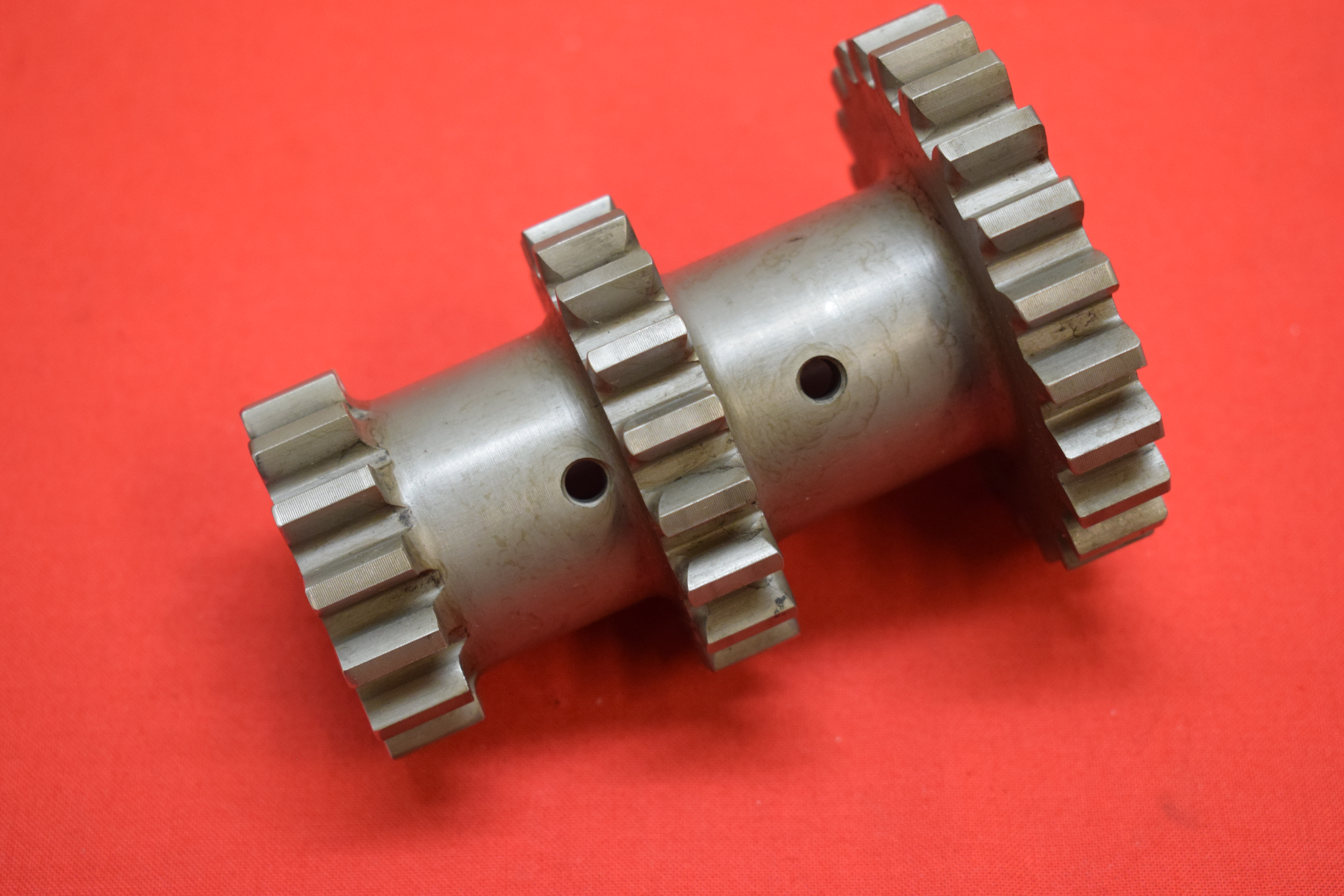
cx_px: 672
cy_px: 448
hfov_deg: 29.2
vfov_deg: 19.7
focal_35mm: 69
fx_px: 2577
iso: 1250
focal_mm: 46
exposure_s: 1/60
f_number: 5.3
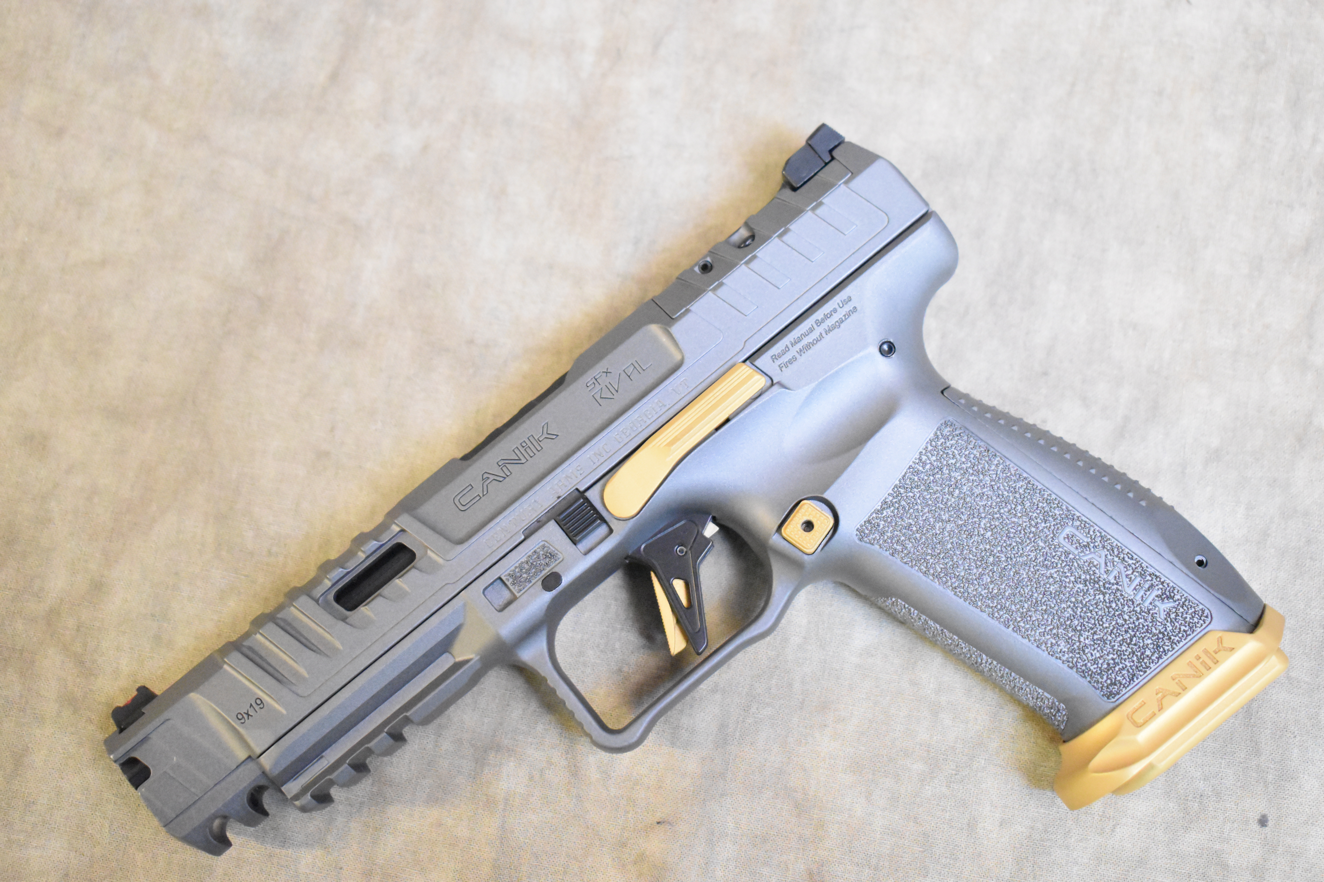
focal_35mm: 54
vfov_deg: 25.1
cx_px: 662
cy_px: 441
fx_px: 1986
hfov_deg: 36.9
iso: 11400
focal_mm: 36
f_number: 4.8
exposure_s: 1/125
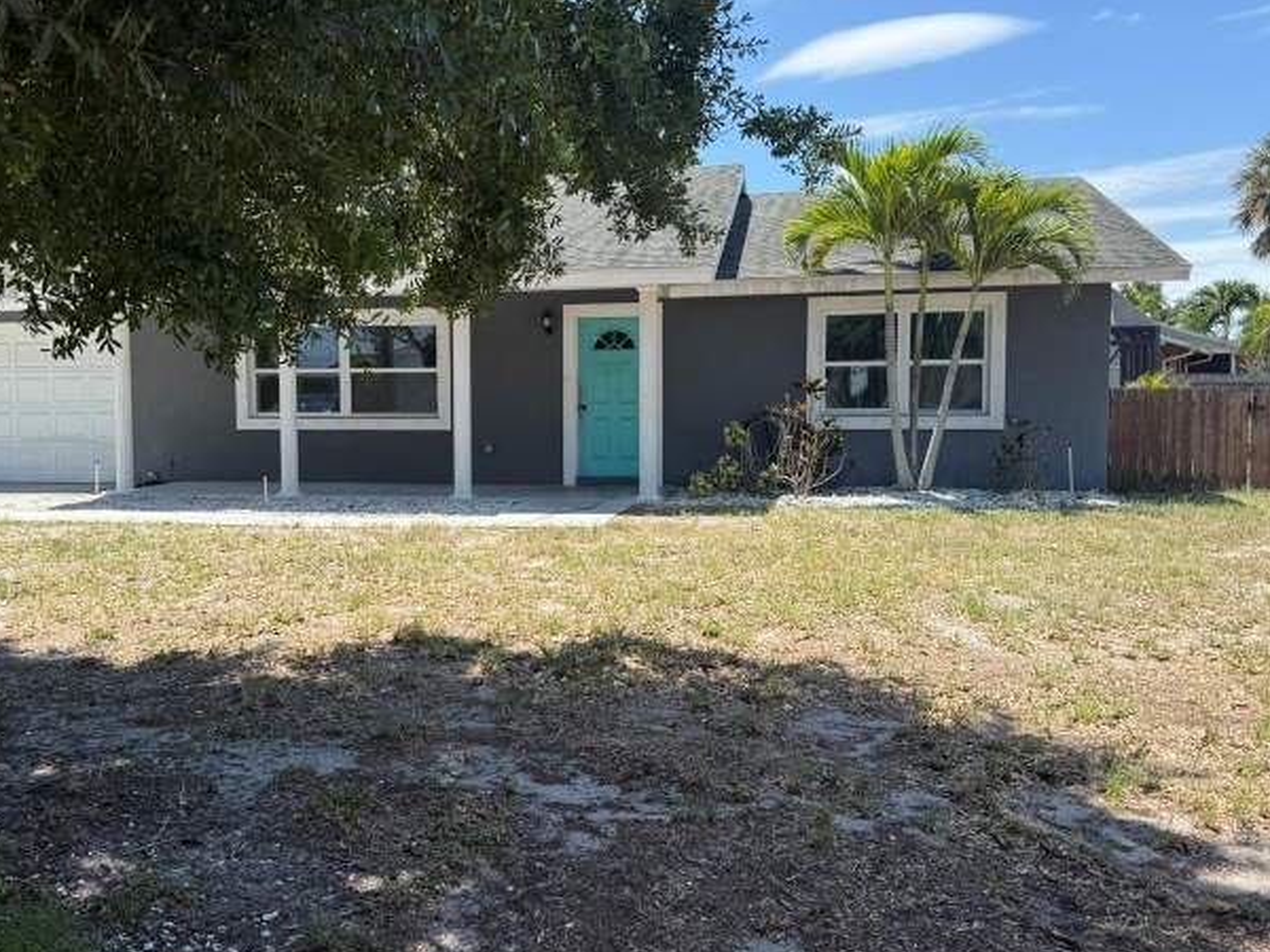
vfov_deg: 44.2
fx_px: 1174
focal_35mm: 32
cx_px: 529
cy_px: 461
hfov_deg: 56.5
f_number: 1.78
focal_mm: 6.76
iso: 80
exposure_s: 1/2525
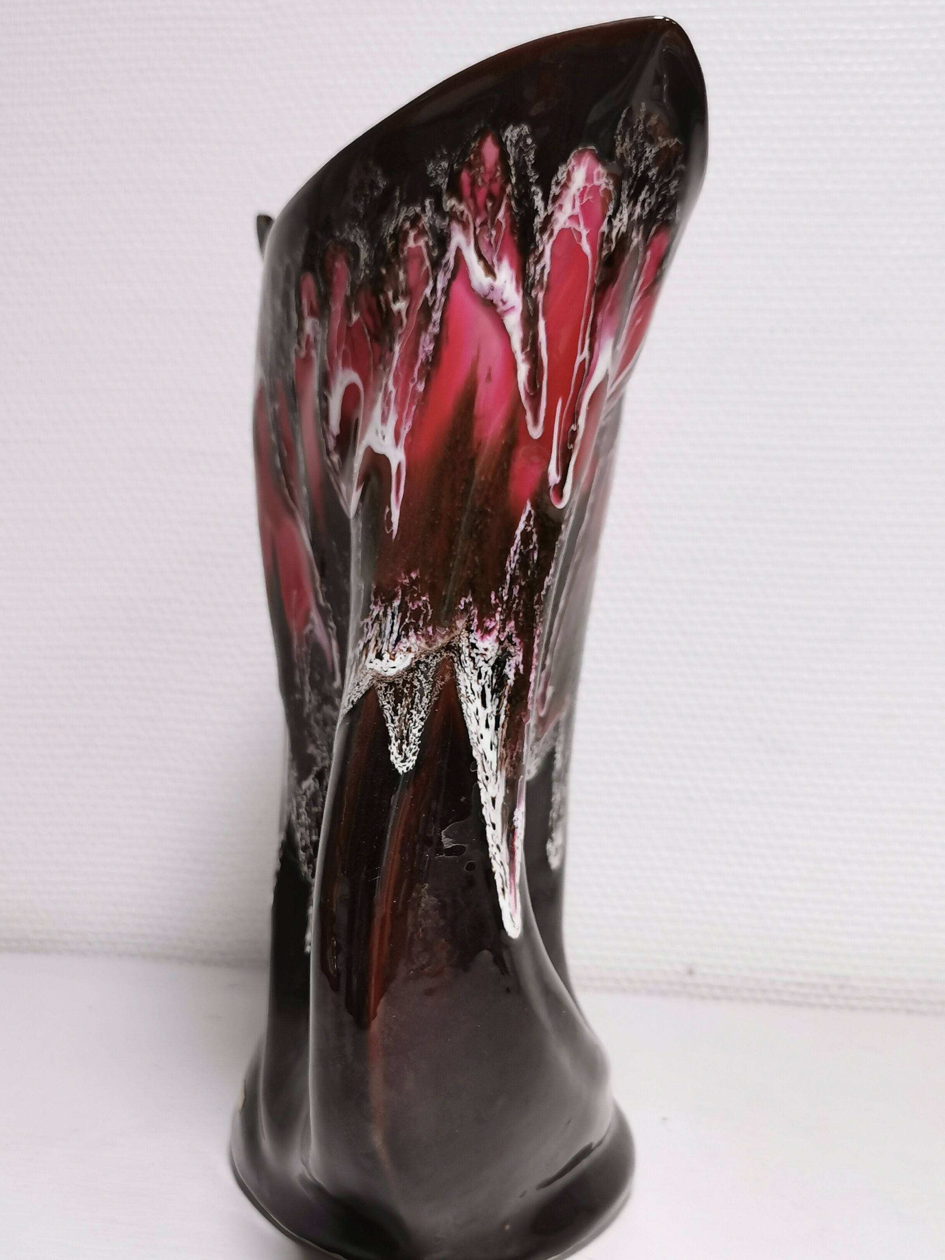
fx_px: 1383
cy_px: 643
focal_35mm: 38
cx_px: 424
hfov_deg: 37.7
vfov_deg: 49.0
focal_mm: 5.58
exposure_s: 1/50
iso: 160
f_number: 1.8
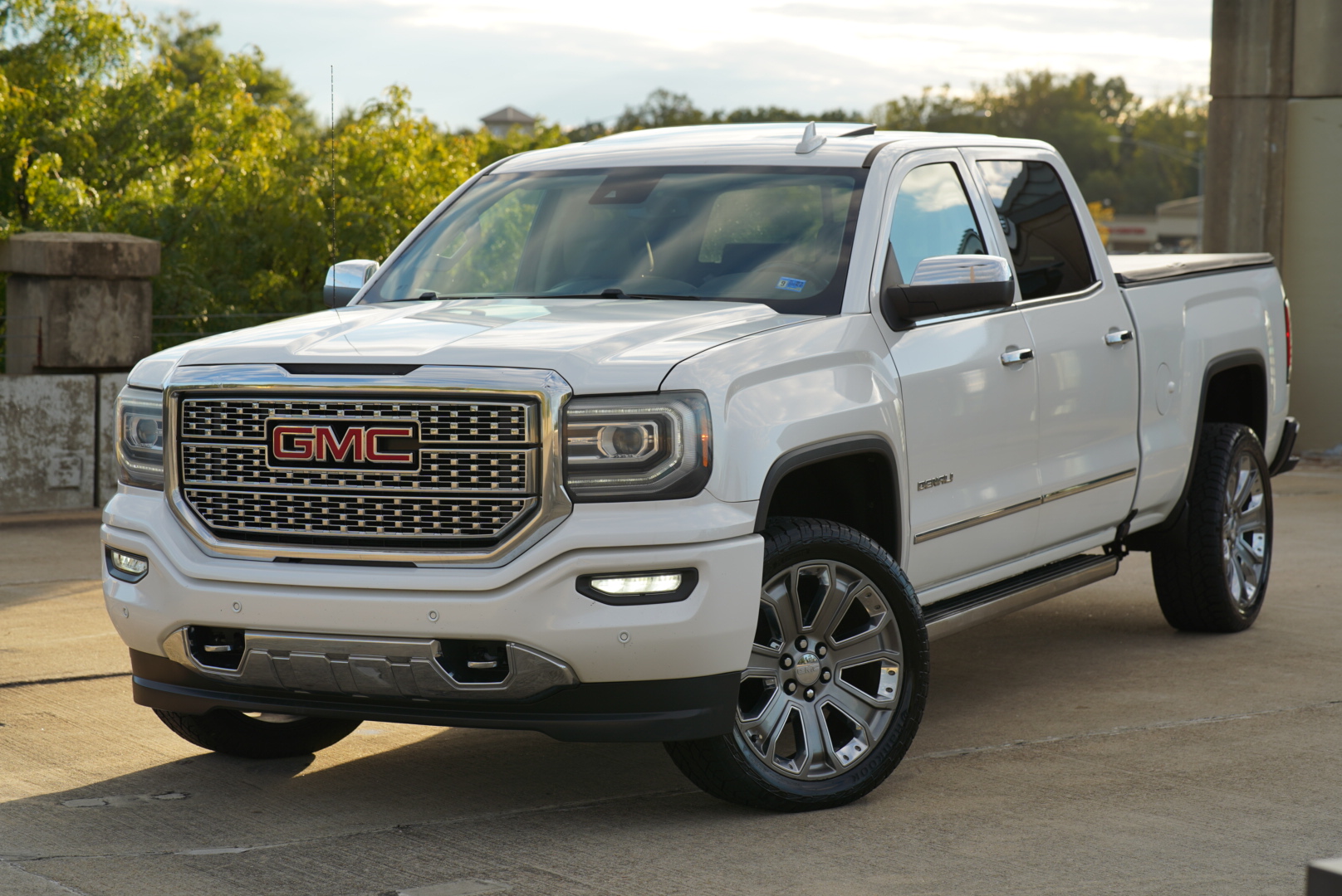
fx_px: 3171
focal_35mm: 85
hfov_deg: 23.9
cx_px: 671
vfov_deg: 16.1
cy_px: 448
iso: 100
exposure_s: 1/200
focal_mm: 85
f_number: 4.5
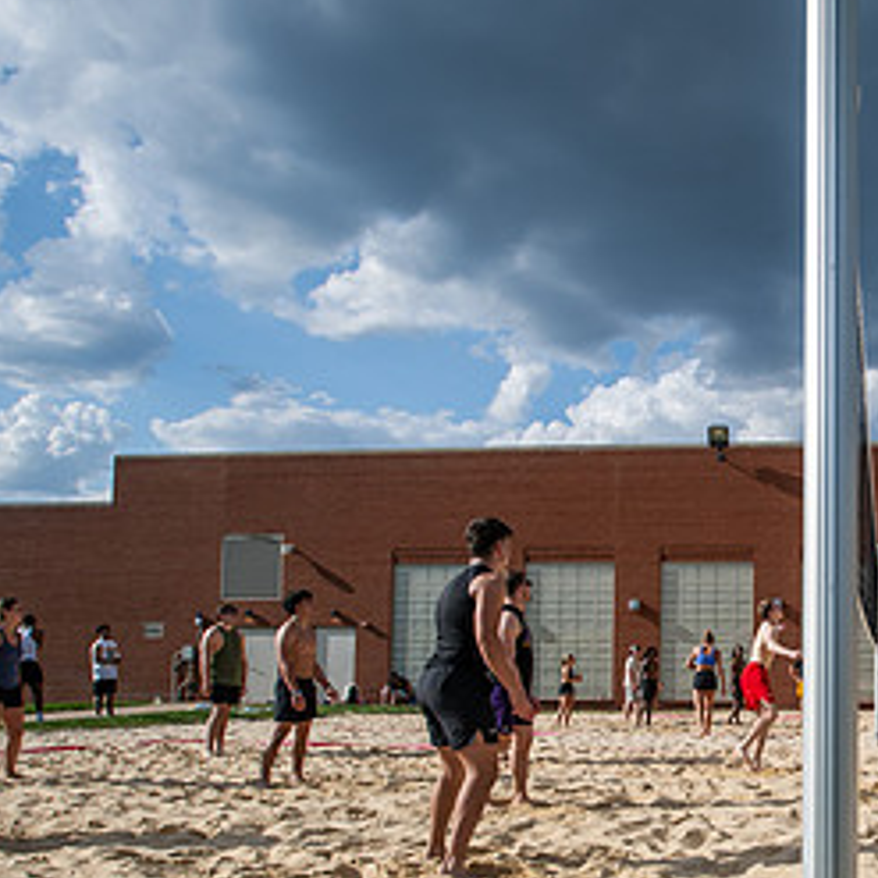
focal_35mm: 34
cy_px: 631
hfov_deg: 43.4
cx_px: 821
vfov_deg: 47.1
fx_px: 976
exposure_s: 1/640
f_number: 4.5
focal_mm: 17
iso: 125
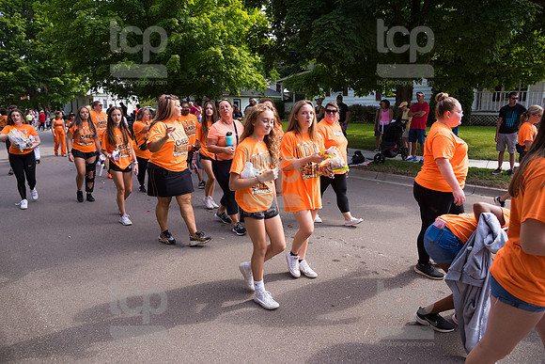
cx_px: 272
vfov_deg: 53.2
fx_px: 363
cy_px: 182
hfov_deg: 73.7
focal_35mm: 24
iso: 400
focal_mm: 24
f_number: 6.3
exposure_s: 1/500
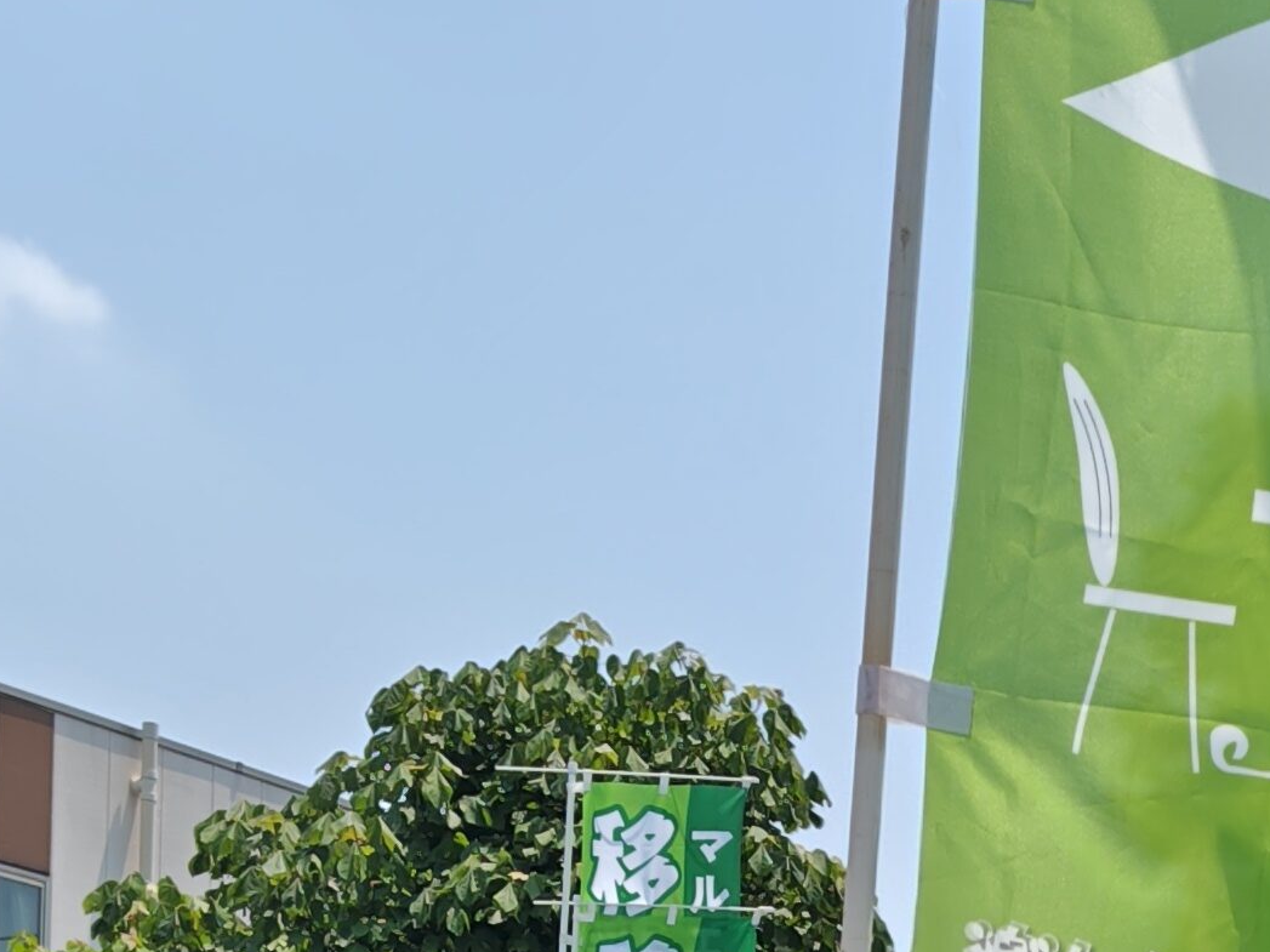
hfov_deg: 21.1
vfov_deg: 14.0
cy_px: 1858
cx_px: 1228
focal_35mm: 90
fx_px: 3302
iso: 50
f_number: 1.9
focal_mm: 5.56
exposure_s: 1/1028
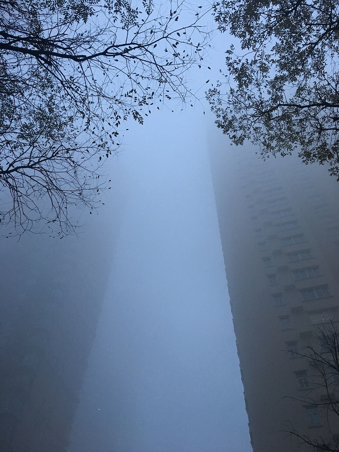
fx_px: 379
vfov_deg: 61.7
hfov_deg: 48.2
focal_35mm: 29
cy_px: 226
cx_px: 170
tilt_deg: +57.4
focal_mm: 4.15
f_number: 2.2
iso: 160
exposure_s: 1/33
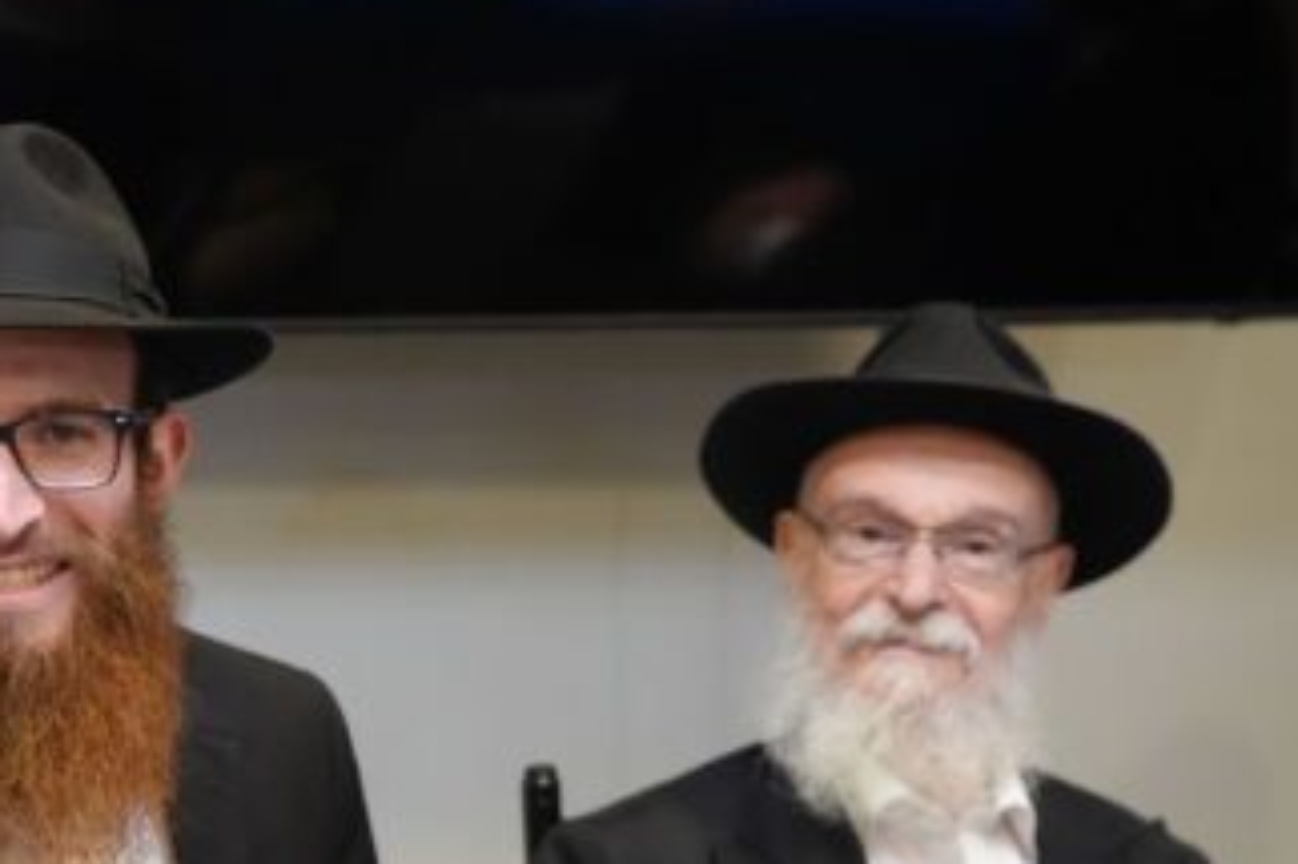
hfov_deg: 18.4
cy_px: 762
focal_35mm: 109
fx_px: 3914
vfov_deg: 12.5
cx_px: 56
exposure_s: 1/160
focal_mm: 53.3
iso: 5000
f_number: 4
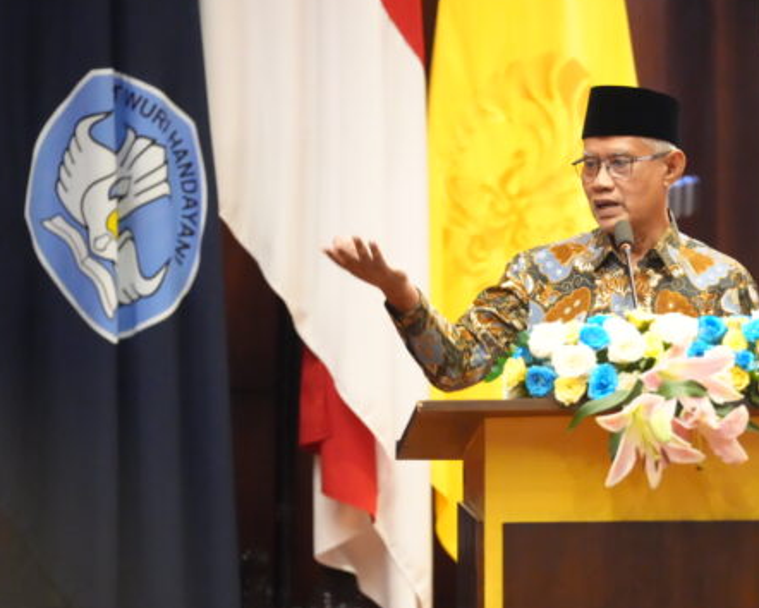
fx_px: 7326
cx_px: 642
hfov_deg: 5.9
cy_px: 387
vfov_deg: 4.8
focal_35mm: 326
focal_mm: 200
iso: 12800
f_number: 2.8
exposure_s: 1/100
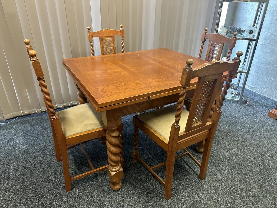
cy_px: 104
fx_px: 192
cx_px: 138
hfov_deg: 71.6
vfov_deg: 56.8
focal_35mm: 24
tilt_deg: -27.9
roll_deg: -1.0
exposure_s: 1/50
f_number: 1.78
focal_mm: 6.86
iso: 400
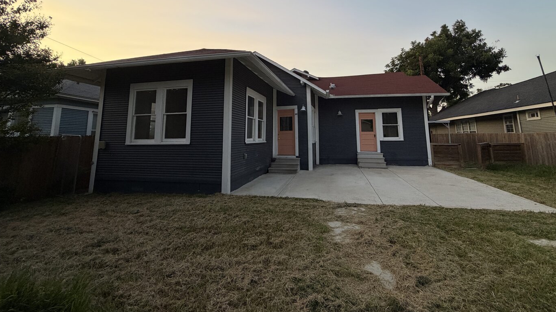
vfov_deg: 65.3
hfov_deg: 99.3
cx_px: 286
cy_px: 104
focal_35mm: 16
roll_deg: -0.7
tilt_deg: +8.5
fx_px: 236
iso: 160
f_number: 2.2
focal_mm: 2.22
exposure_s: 1/121
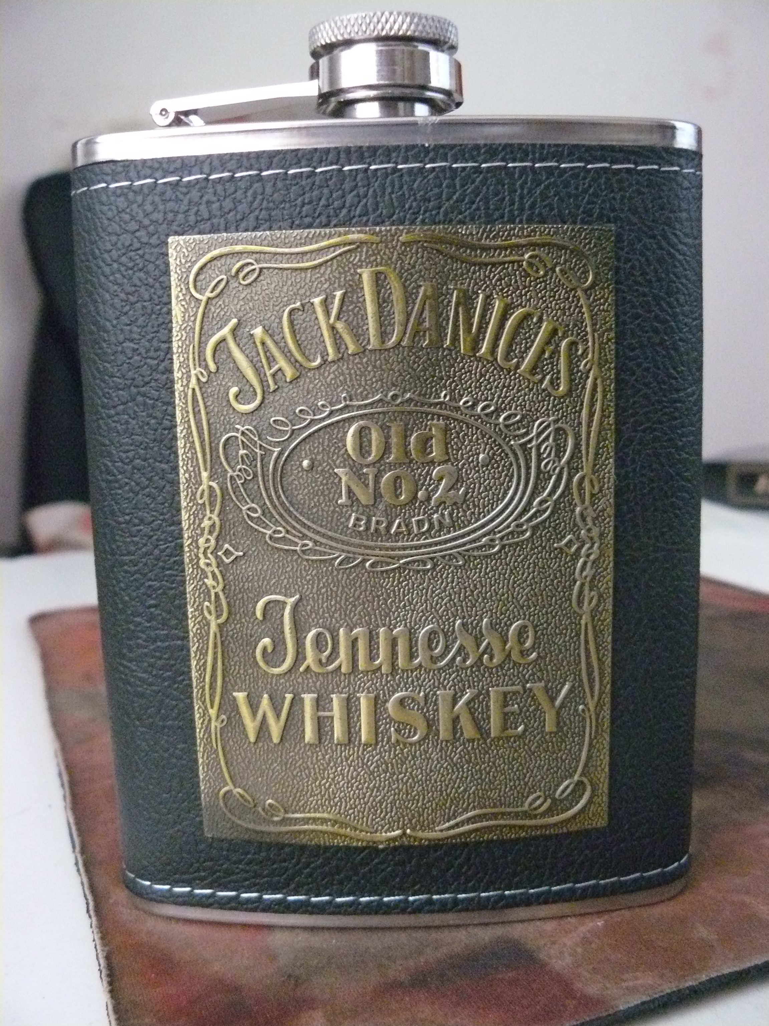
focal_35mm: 36
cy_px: 513
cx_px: 384
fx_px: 1066
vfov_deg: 51.4
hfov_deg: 39.7
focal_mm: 6
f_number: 2.8
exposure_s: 1/8
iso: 800
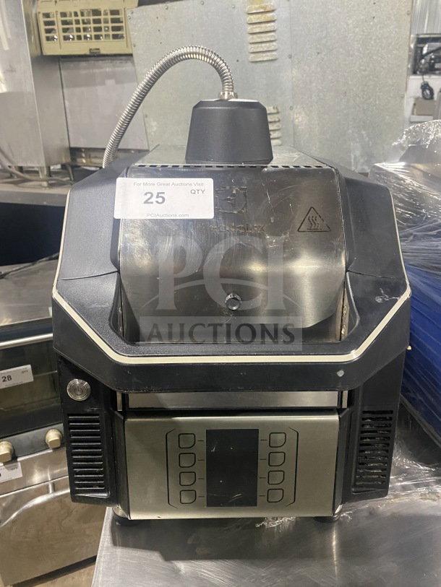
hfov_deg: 53.1
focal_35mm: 26
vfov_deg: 67.3
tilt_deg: -21.1
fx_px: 442
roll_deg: -0.8
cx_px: 220
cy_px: 294
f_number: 1.8
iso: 500
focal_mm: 4.25
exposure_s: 1/60
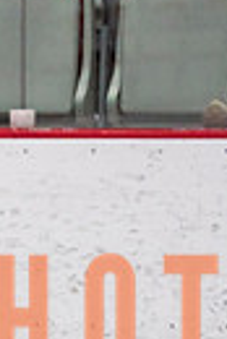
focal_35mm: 1138
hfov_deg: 1.2
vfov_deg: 1.8
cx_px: -604
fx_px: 10734
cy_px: 560
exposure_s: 1/640
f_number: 2.8
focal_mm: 140
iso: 640
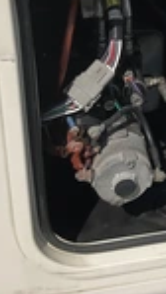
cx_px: 273
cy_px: 18
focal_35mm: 85
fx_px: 664
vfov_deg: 24.2
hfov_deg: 13.2
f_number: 1.8
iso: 25
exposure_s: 1/4065
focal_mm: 3
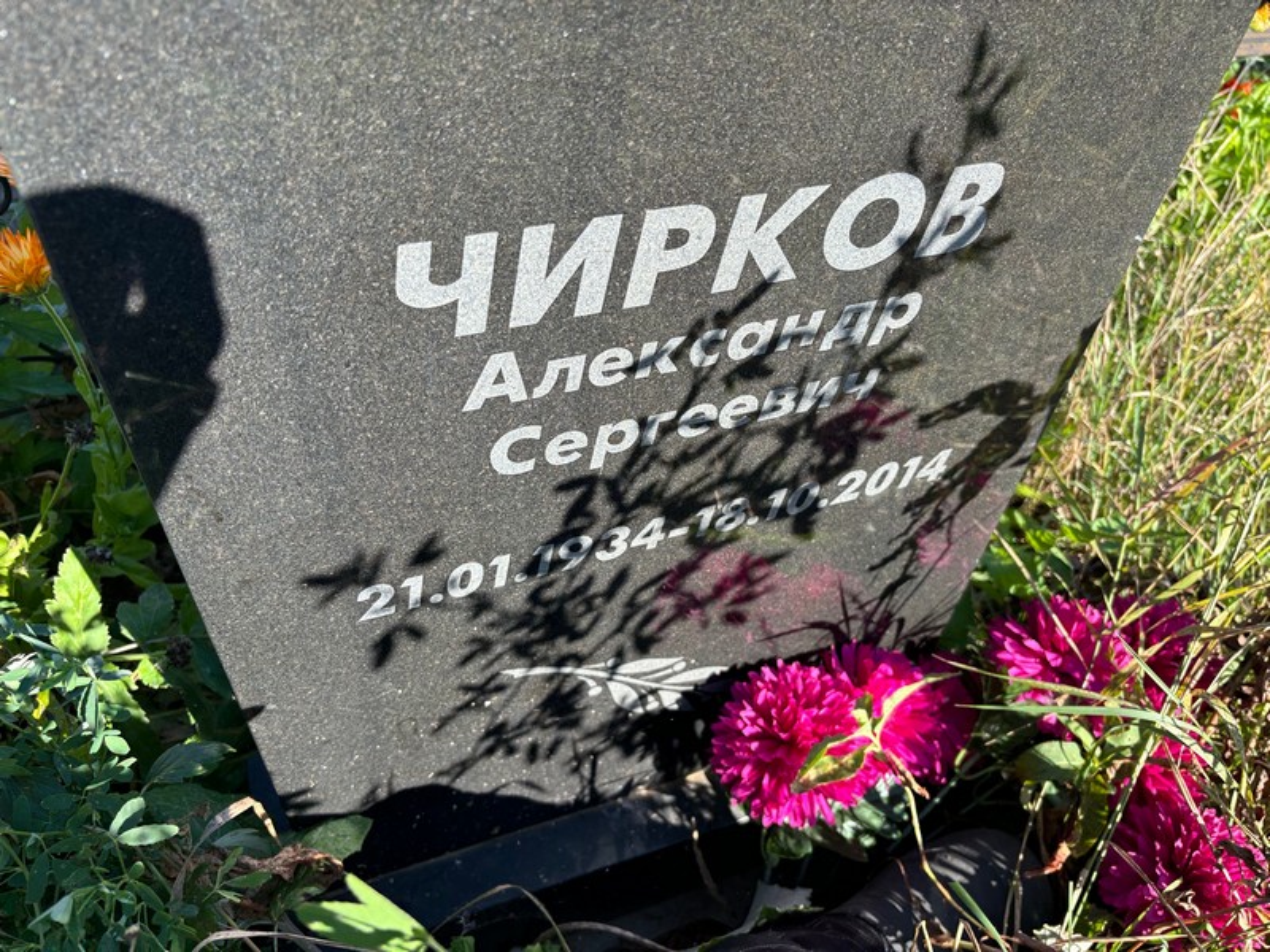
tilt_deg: -41.8
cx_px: 635
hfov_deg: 67.3
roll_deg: -3.2
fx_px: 954
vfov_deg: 53.1
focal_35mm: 26
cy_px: 476
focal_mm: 5.96
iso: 50
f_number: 1.6
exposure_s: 1/732
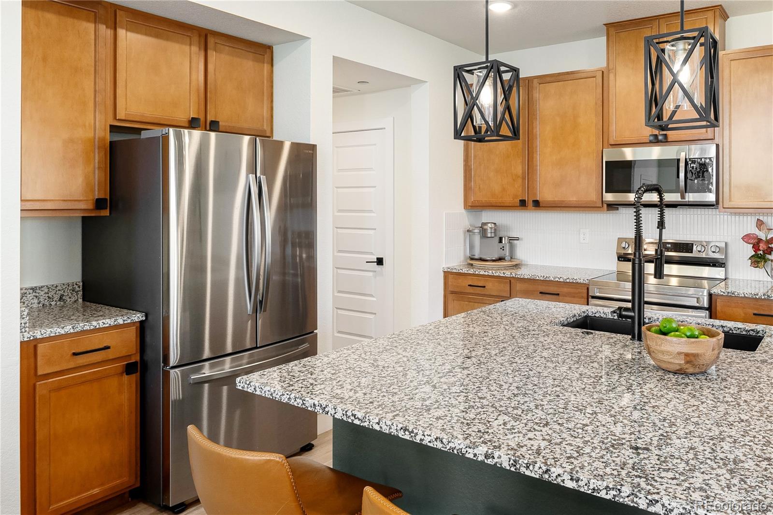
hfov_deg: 71.5
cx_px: 386
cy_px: 258
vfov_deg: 51.3
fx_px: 537
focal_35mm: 25
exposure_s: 1/15
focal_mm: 17
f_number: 8
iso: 400
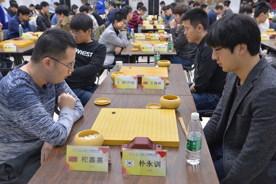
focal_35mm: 38
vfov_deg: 35.1
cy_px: 92
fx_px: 291
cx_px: 138
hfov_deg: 50.7
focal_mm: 38
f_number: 6.3
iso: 1000
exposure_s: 1/50
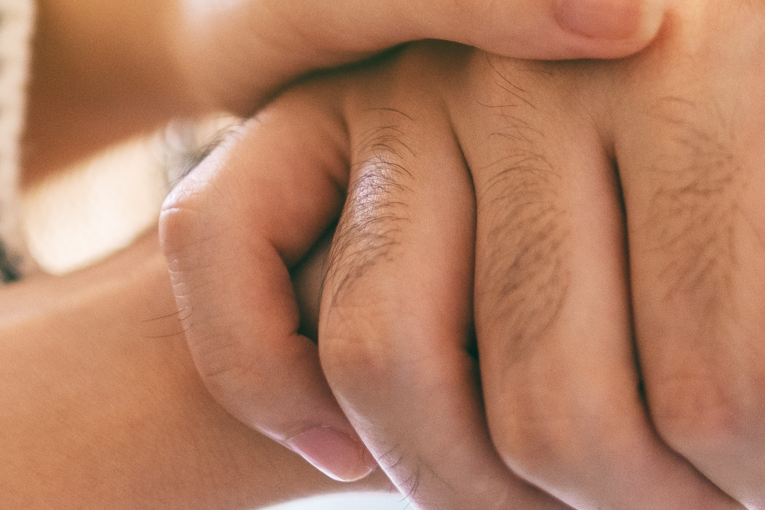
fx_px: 5525
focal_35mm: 260
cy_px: -105
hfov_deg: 7.9
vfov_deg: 5.3
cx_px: 499
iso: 200
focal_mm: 56
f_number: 1.2
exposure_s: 1/350
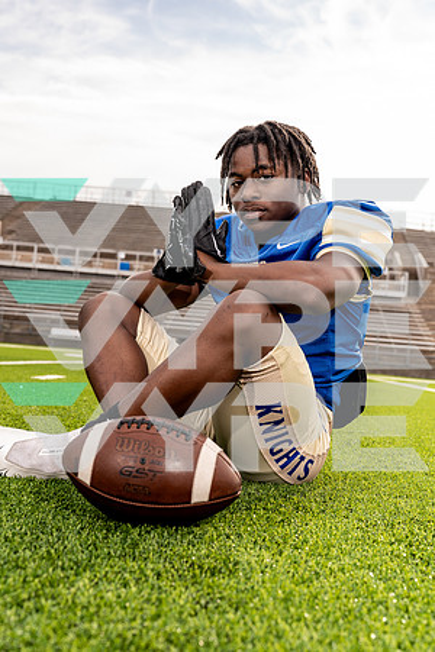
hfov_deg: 28.6
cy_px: 326
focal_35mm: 47
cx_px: 218
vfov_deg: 41.9
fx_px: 852
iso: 100
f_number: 5.6
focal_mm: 47
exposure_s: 1/250
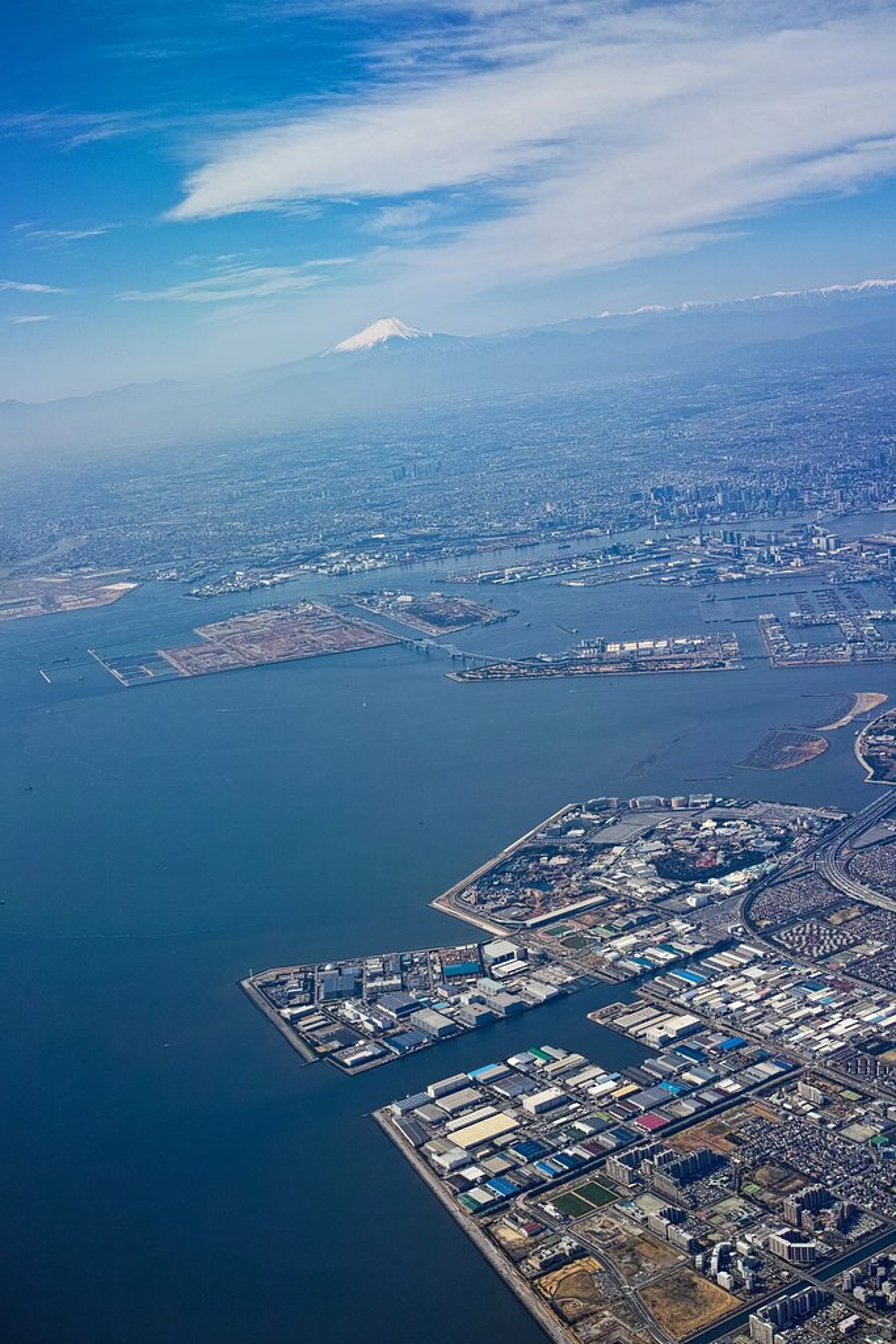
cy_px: 672
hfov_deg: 29.9
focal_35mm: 45
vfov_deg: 43.6
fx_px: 1679
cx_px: 448
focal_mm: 30
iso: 160
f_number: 5.6
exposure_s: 1/800
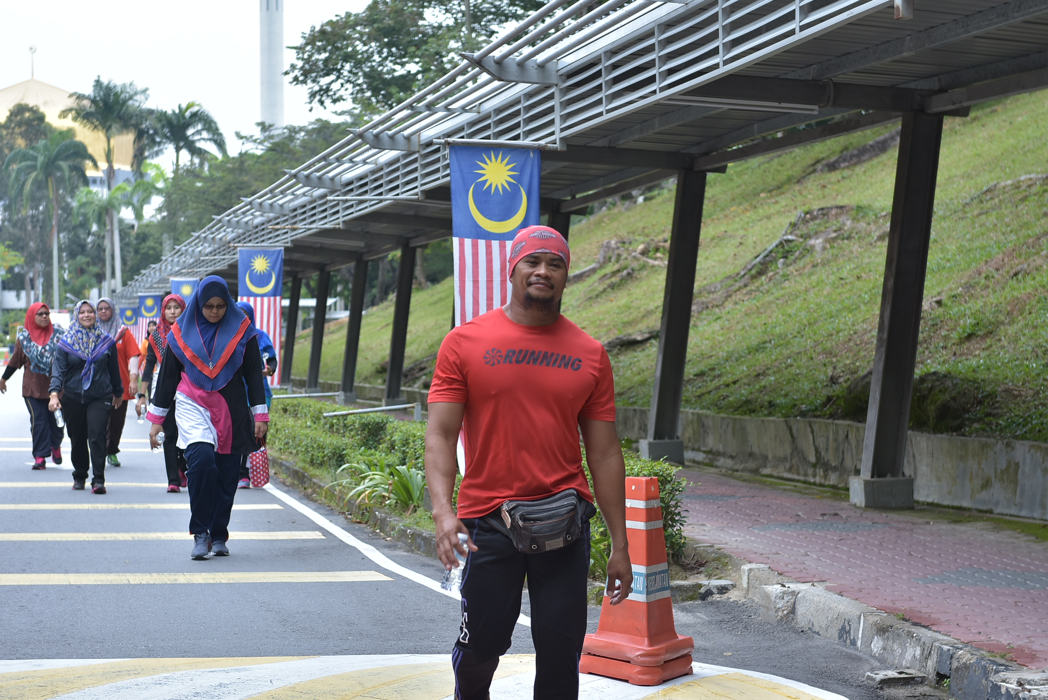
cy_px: 350
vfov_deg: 15.2
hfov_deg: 22.6
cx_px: 524
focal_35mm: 90
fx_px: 2622
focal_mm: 60
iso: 200
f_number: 4.5
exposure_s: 1/320
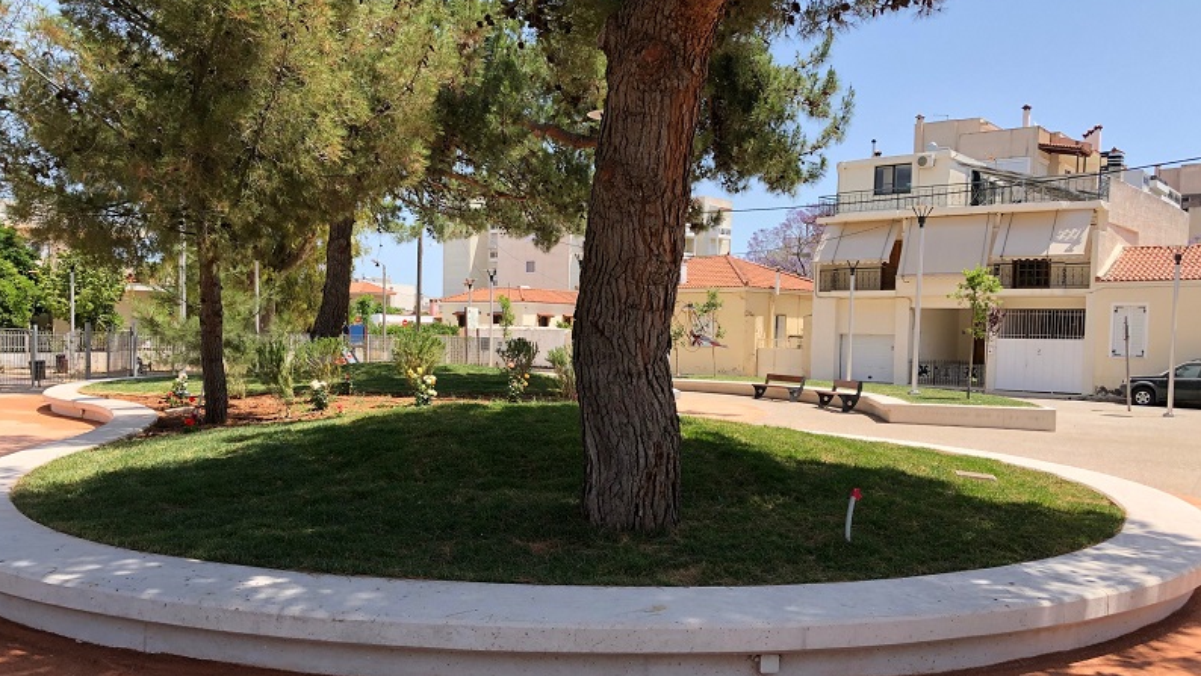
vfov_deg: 37.7
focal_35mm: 31
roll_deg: -1.6
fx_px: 987
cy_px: 386
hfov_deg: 62.6
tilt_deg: -1.7
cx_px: 603
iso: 20
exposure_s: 1/923
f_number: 1.8
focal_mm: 3.99
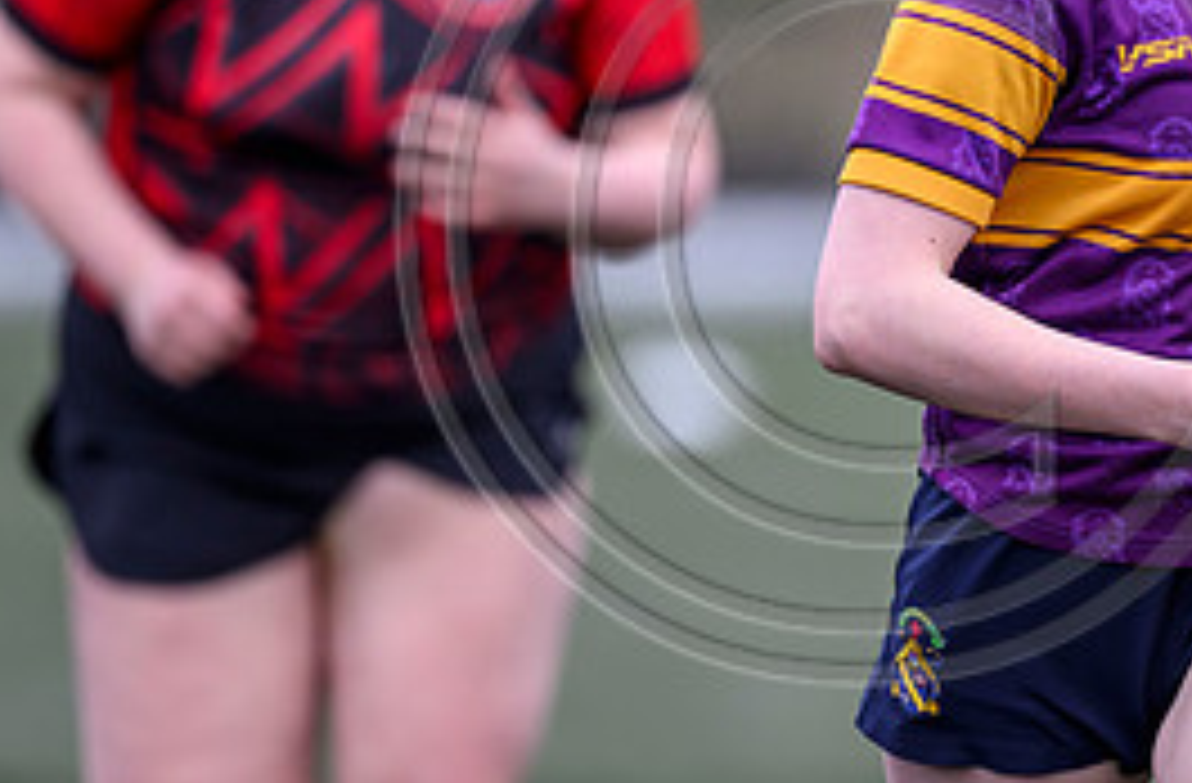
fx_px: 32296
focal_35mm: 980
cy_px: 252
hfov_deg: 2.1
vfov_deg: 1.4
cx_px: 1004
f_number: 3.2
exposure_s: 1/1250
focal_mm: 400
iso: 500
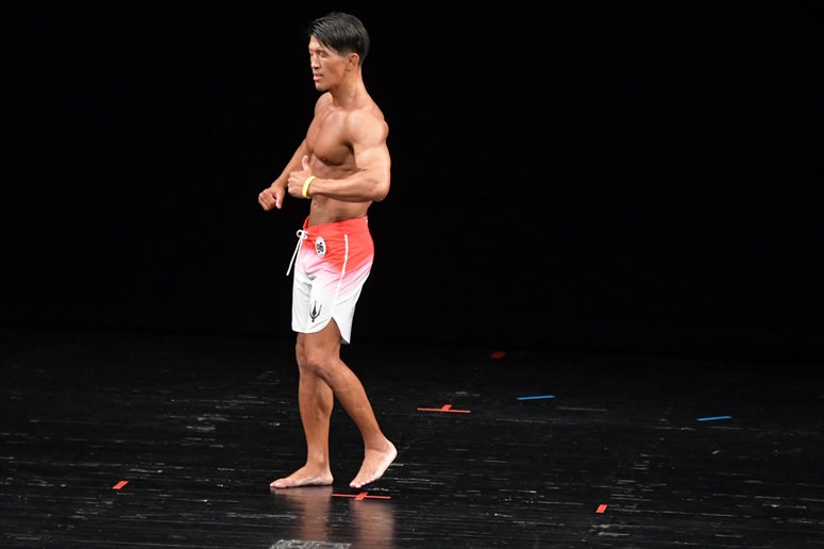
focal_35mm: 285
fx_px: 6520
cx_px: 412
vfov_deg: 4.8
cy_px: 274
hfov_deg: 7.2
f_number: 5.6
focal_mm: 190
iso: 3200
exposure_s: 1/400
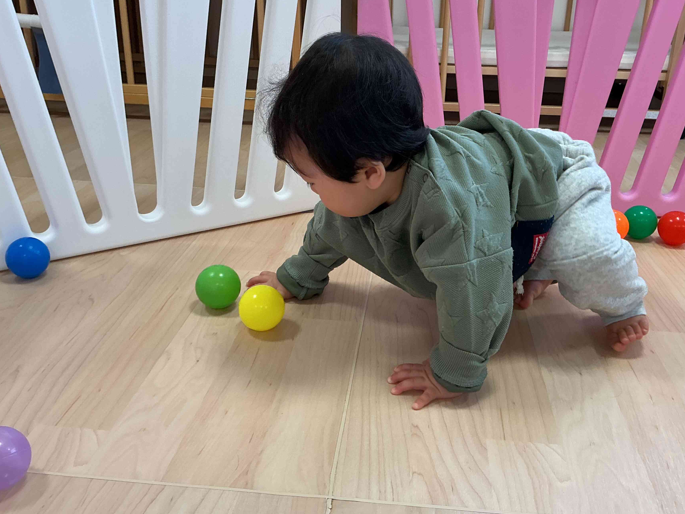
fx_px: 673
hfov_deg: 53.9
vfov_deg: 41.7
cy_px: 228
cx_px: 375
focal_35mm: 34
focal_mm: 3
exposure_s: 1/120
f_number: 1.8
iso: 32
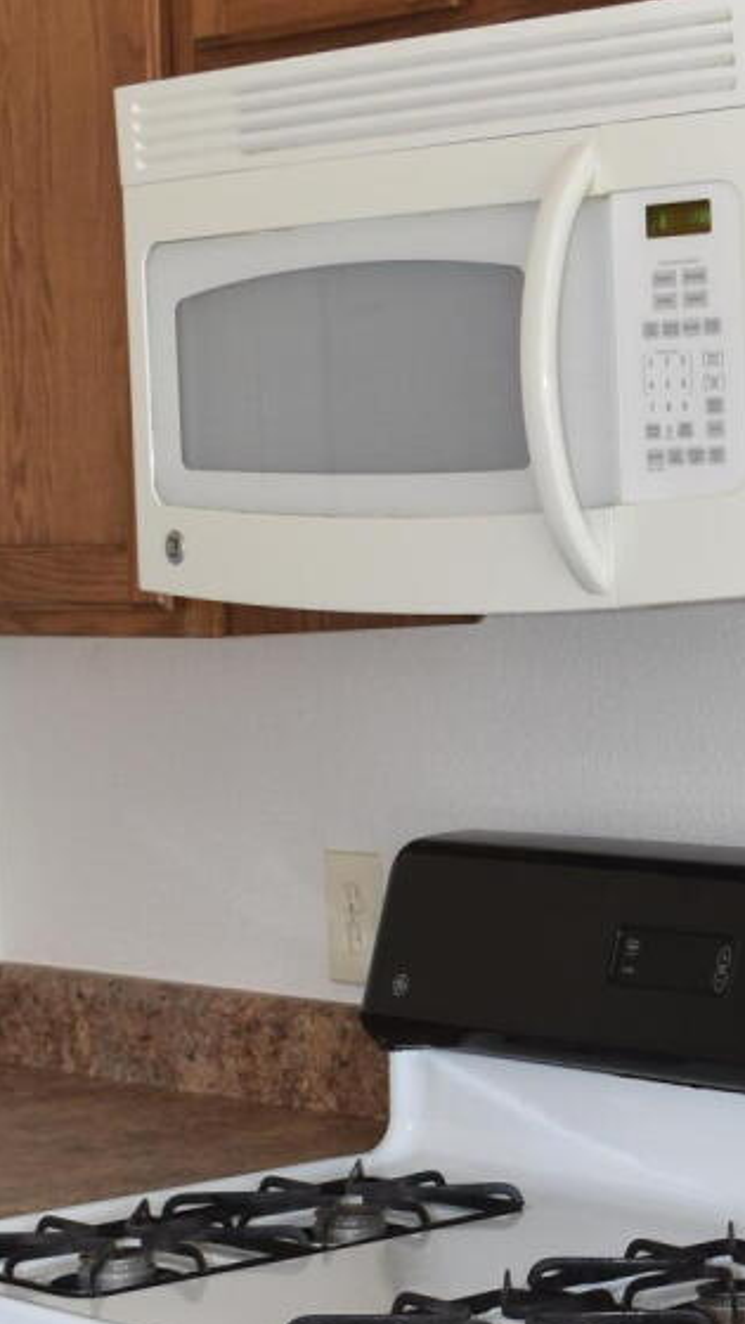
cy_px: 733
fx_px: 3547
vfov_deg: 21.1
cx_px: 663
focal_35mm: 101
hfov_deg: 11.9
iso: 200
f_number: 4
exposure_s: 1/60
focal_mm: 18
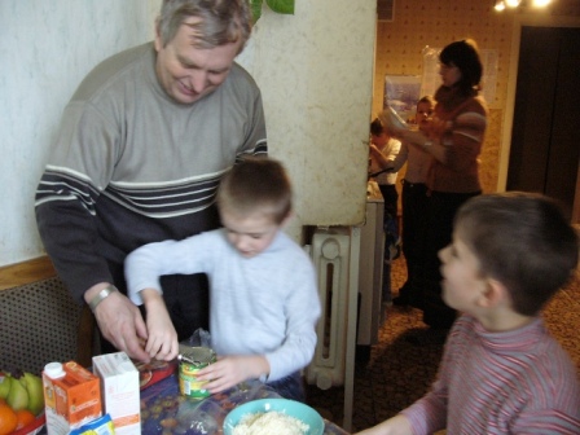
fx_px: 586
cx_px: 290
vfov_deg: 40.7
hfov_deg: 52.6
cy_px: 218
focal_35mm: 35
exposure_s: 1/10
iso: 200
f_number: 2.8
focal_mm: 5.8
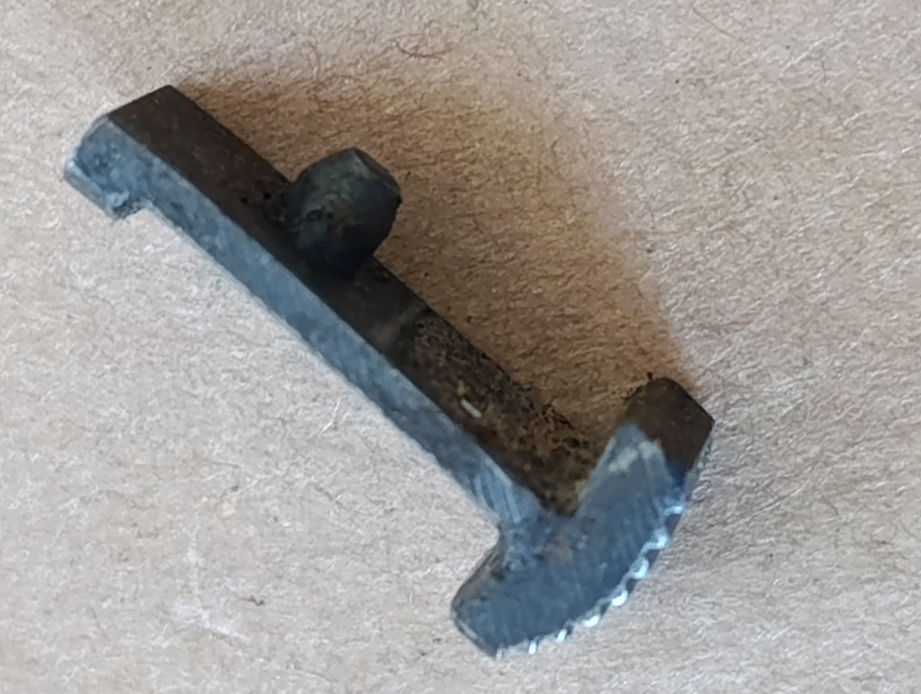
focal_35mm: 139
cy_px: 291
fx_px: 3704
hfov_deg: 14.2
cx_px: 444
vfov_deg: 10.7
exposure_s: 1/50
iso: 1250
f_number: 1.6
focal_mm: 6.14
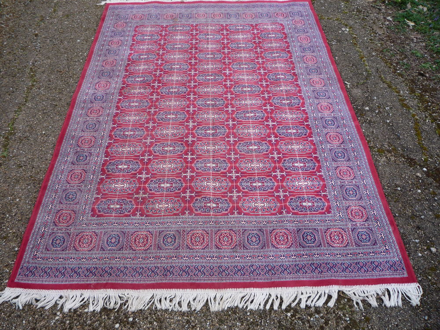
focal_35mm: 30
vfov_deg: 46.8
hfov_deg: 60.0
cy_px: 165
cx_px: 220
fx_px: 381
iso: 100
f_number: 4
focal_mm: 5.2
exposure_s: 1/160
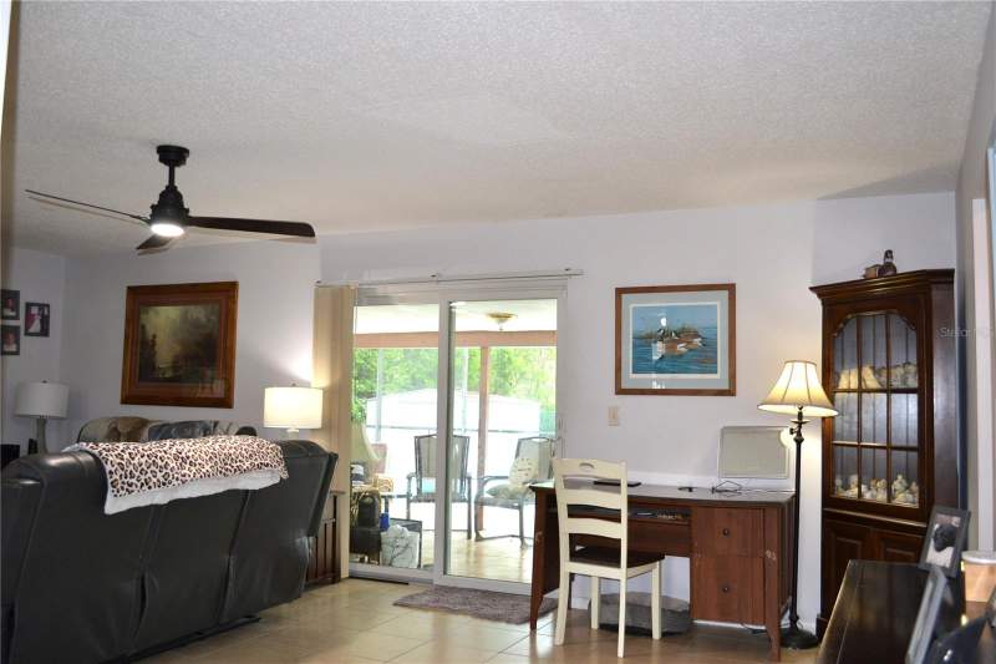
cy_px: 332
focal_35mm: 30
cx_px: 498
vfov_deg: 43.6
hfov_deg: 61.9
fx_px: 830
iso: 400
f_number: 4
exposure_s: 1/60
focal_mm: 20
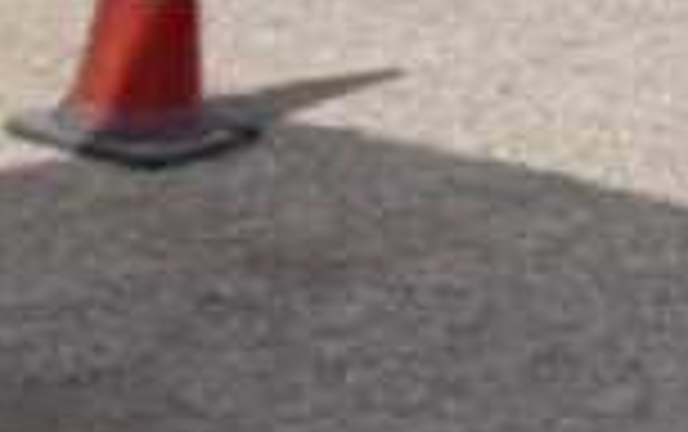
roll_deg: -1.3
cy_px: 472
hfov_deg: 13.8
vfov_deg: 9.8
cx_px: -589
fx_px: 2497
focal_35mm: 133
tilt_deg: -24.1
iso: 80
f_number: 1.78
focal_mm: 6.76
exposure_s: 1/3759
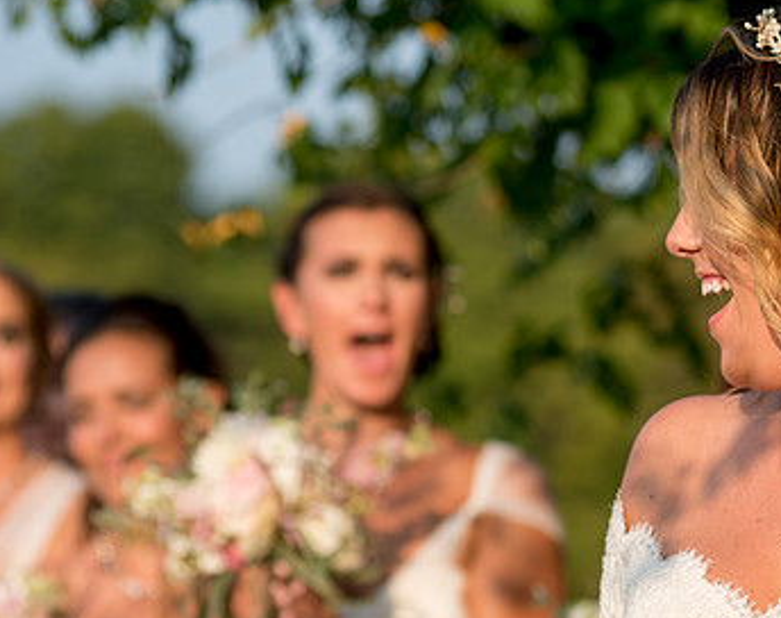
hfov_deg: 7.5
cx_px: 695
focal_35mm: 257
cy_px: 329
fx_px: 5914
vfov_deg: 6.0
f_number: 4
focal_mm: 120
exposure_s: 1/1000
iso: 200
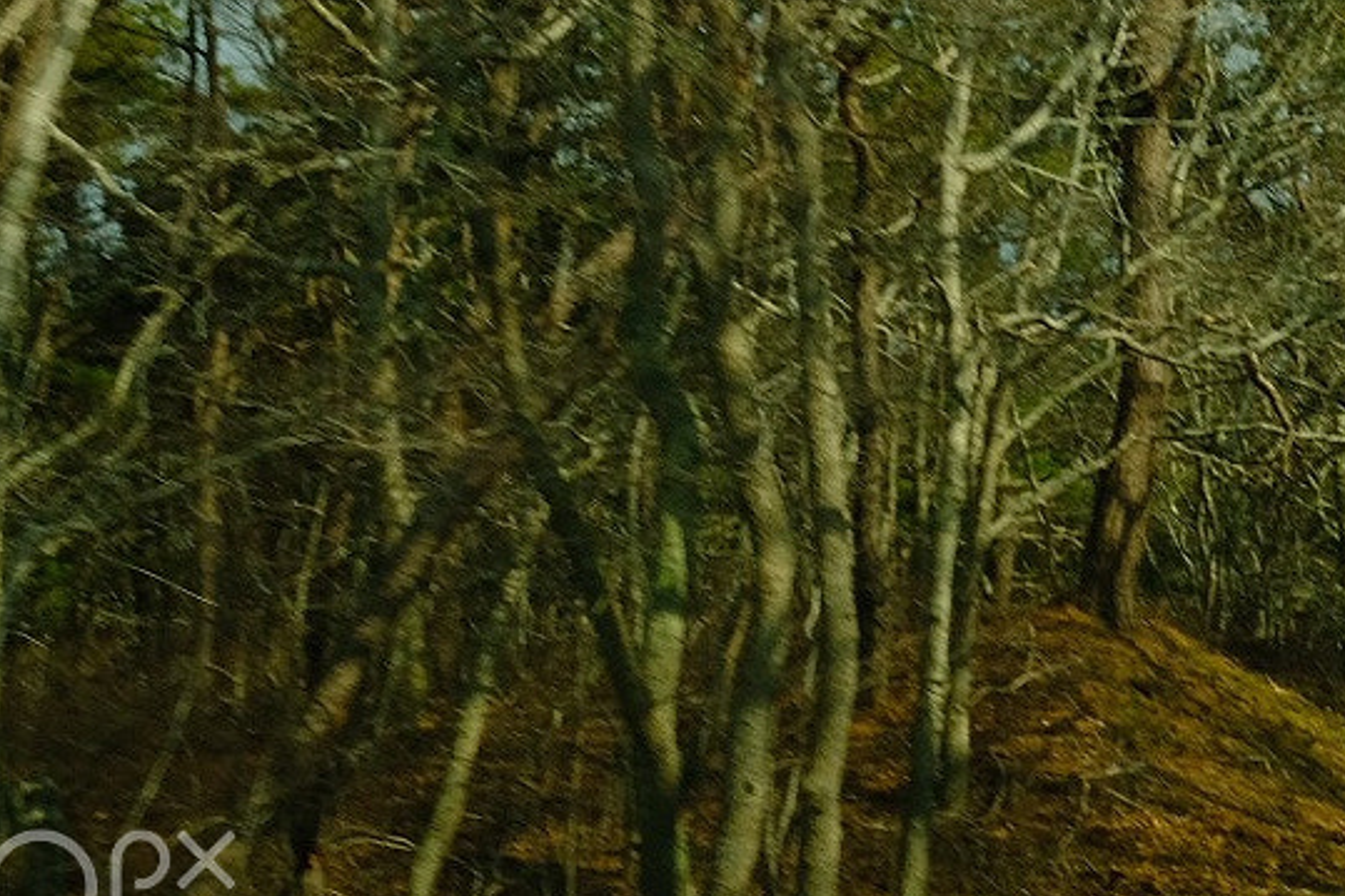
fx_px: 3660
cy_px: -116
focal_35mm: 98
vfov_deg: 13.6
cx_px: 1612
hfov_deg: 19.6
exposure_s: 1/125
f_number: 18
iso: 400
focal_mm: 22.3
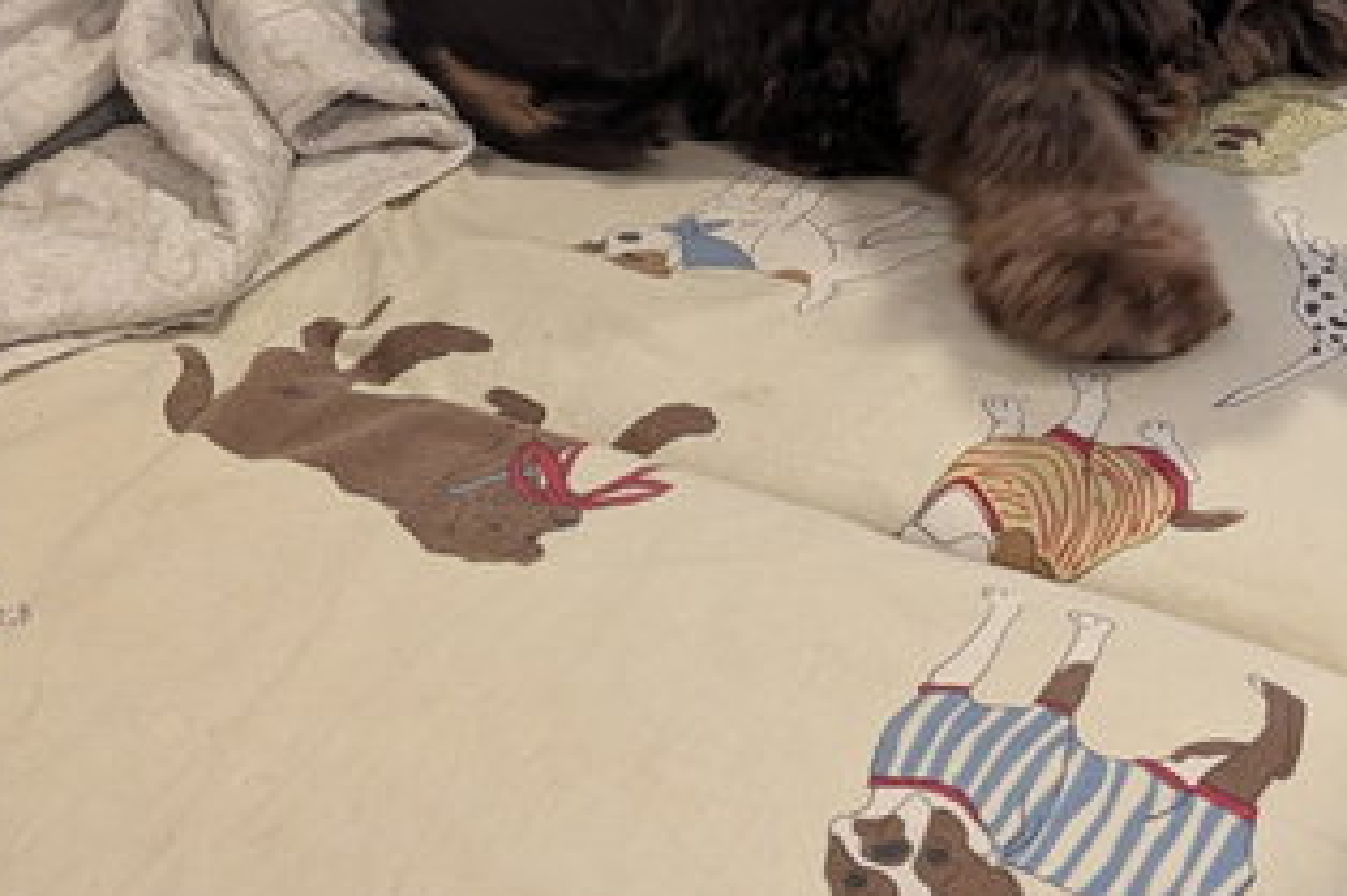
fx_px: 1982
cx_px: 1012
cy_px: 156
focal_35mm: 53
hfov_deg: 36.6
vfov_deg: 25.0
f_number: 1.7
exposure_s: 1/120
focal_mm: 4.53
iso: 1247
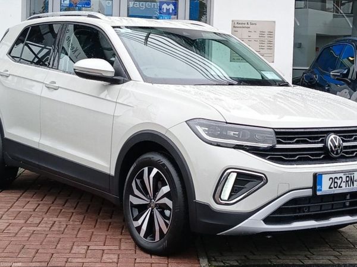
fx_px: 268
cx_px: 178
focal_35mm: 26
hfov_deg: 67.3
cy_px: 134
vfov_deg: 53.1
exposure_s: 1/100
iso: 32
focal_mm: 3.98
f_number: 1.8
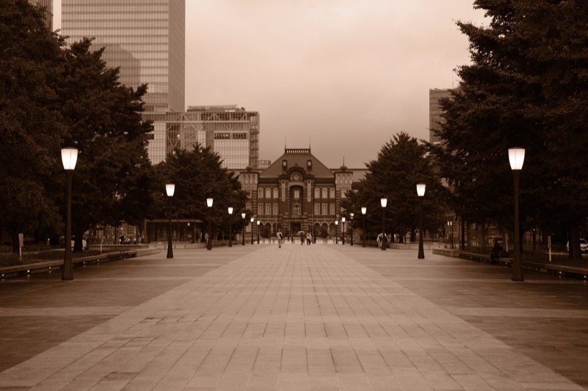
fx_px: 881
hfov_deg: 36.9
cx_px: 294
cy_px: 196
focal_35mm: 54
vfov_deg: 25.0
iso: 800
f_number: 4
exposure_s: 1/160
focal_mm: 35.8
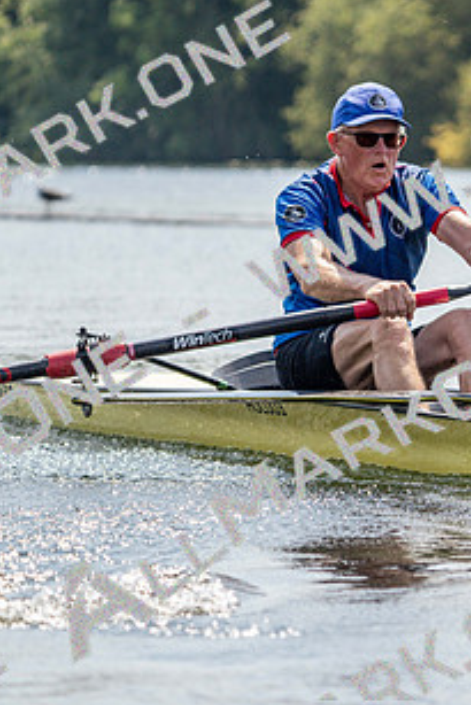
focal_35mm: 378
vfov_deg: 5.5
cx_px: 531
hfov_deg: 3.6
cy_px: 307
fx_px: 7409
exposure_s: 1/1600
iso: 200
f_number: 5.6
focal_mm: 200
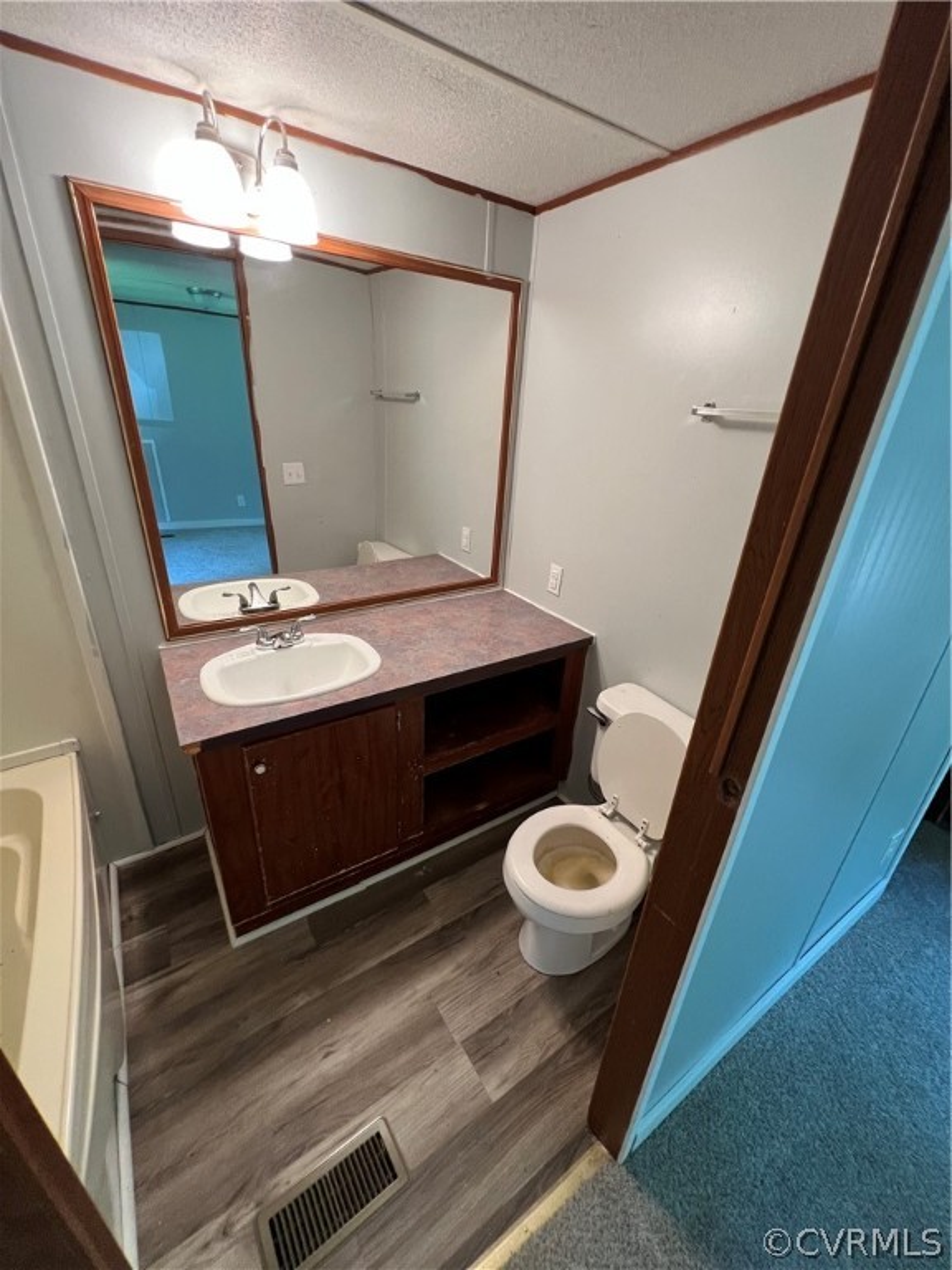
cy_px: 635
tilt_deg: -24.2
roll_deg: -2.8
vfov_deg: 106.2
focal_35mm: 13
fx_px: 477
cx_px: 476
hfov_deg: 89.9
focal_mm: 1.57
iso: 200
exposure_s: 1/60
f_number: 1.8
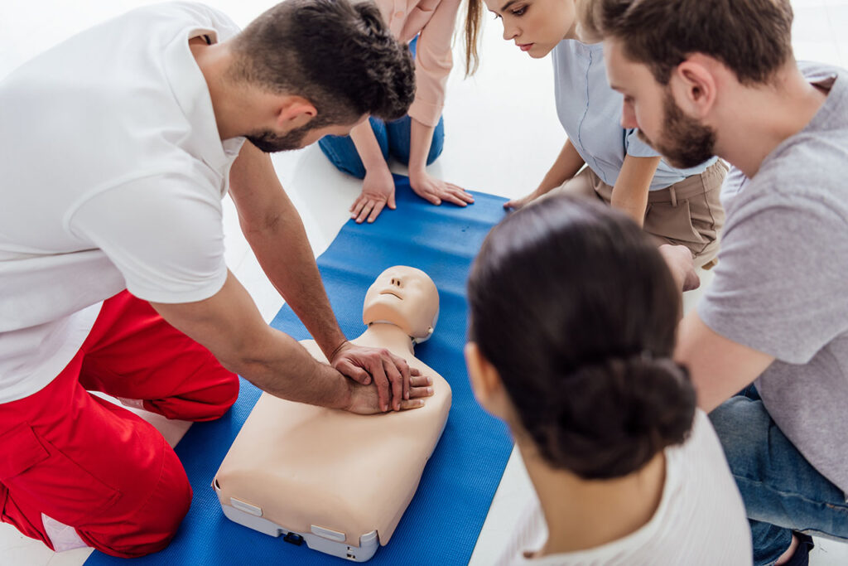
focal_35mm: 36
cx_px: 424
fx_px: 848
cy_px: 283
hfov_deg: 53.1
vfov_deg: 36.9
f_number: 3.2
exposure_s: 1/200
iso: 80
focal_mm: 36
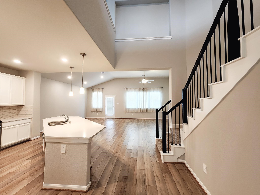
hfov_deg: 106.2
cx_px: 130
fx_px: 98
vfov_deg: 89.9
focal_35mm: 13
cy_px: 98
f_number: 2.2
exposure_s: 1/60
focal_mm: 2.2
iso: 250
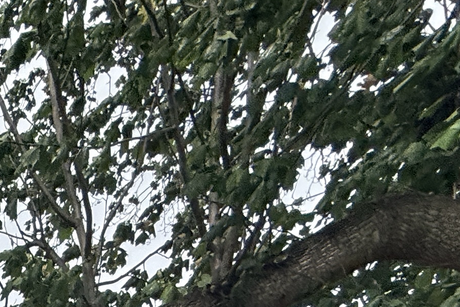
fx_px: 830
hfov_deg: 20.8
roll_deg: +0.0
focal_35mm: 65
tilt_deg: +7.5
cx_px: -377
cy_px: 766
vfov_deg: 13.8
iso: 50
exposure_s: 1/1105
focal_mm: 2.22
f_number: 2.2
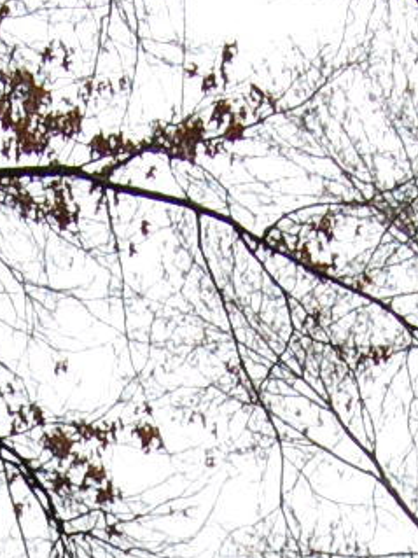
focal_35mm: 265
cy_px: 1062
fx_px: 4269
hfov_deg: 5.6
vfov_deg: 7.2
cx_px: -40
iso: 200
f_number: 6.3
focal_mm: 26
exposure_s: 1/125
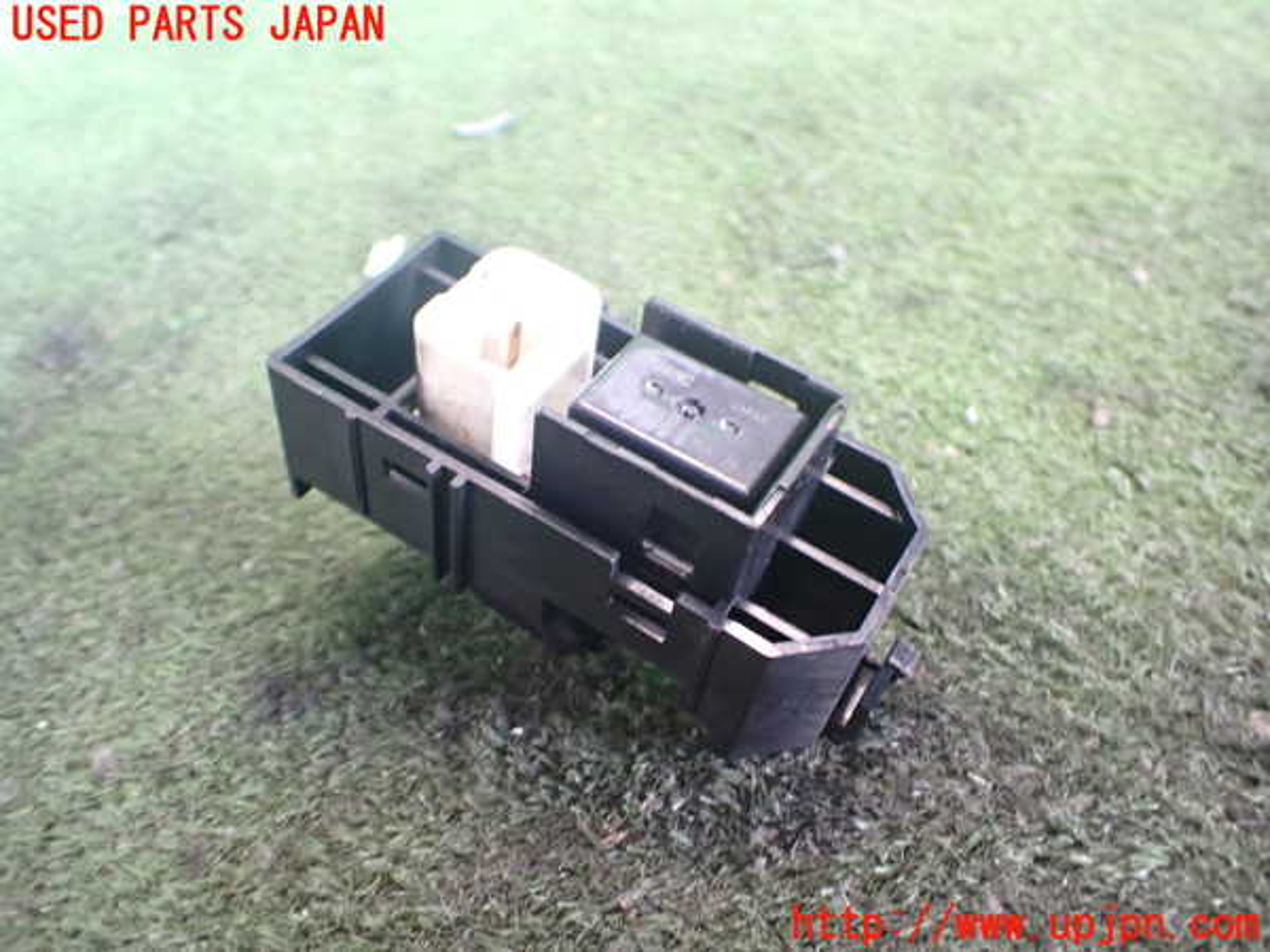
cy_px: 476
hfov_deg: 60.0
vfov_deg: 46.8
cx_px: 635
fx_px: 1101
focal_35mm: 30
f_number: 2.3
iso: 800
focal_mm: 5.4
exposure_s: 1/30
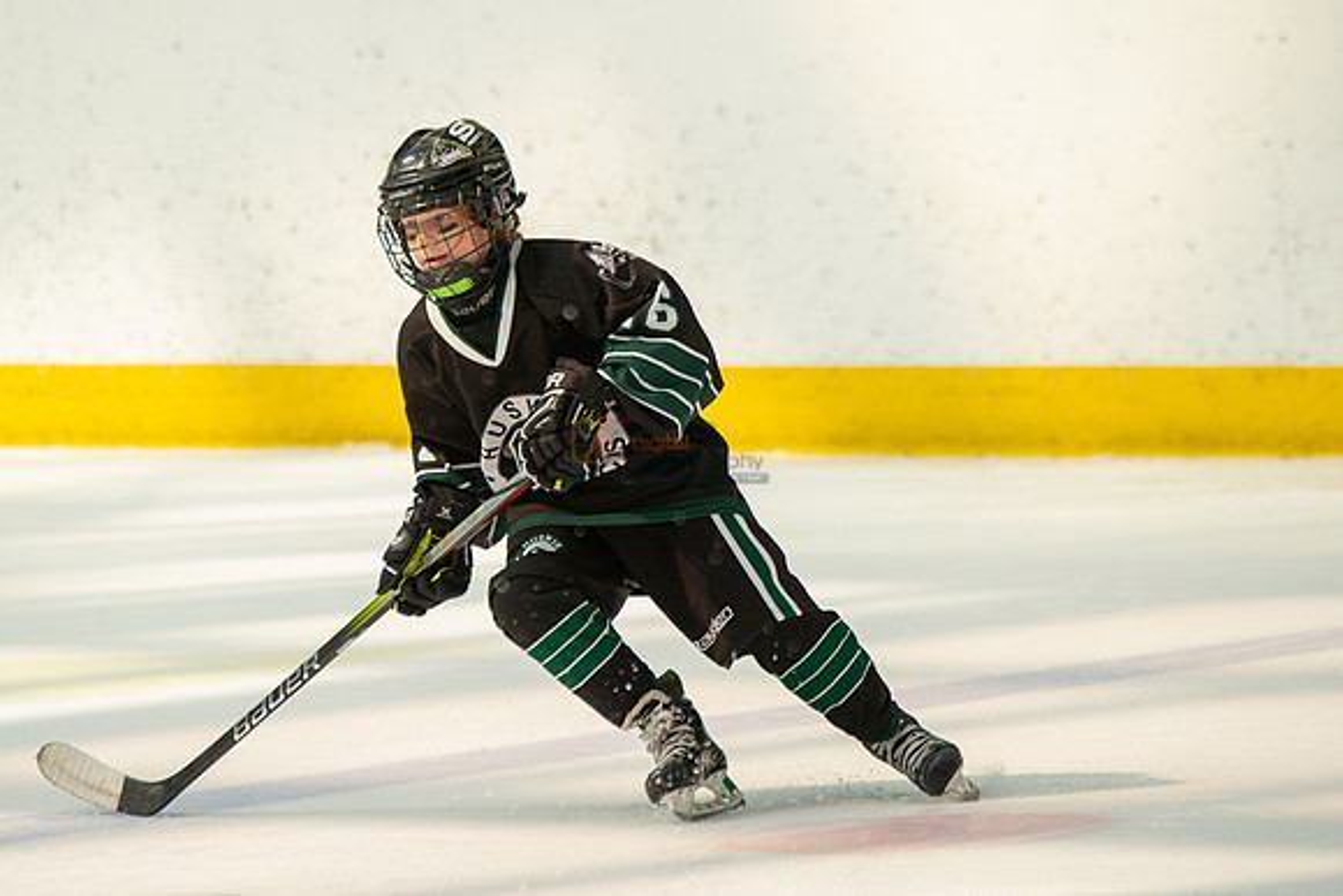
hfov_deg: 4.1
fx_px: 18581
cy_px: 310
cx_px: 488
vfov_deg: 2.8
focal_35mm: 498
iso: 1600
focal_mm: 300
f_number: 3.5
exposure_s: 1/3200
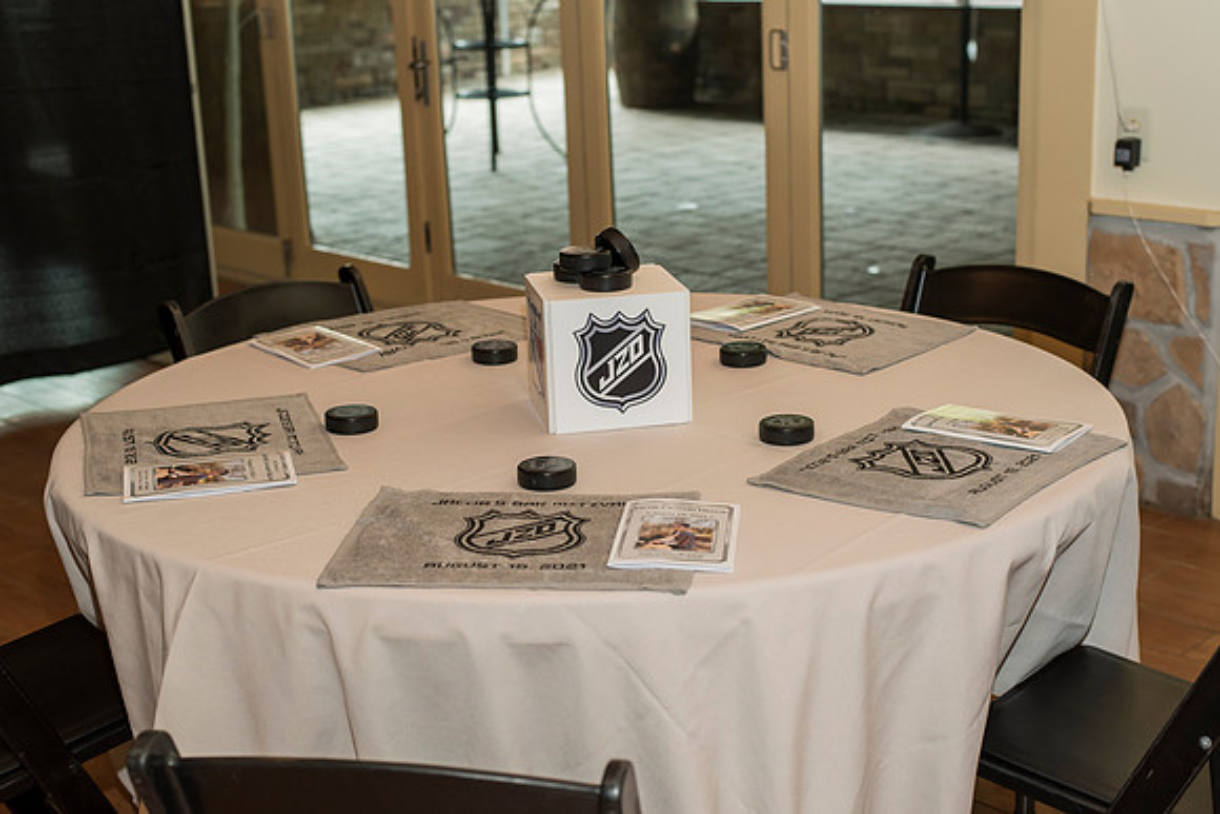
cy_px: 407
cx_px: 610
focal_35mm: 50
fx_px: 1695
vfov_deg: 27.0
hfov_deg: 39.6
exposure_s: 1/125
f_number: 4
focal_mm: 50
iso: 800
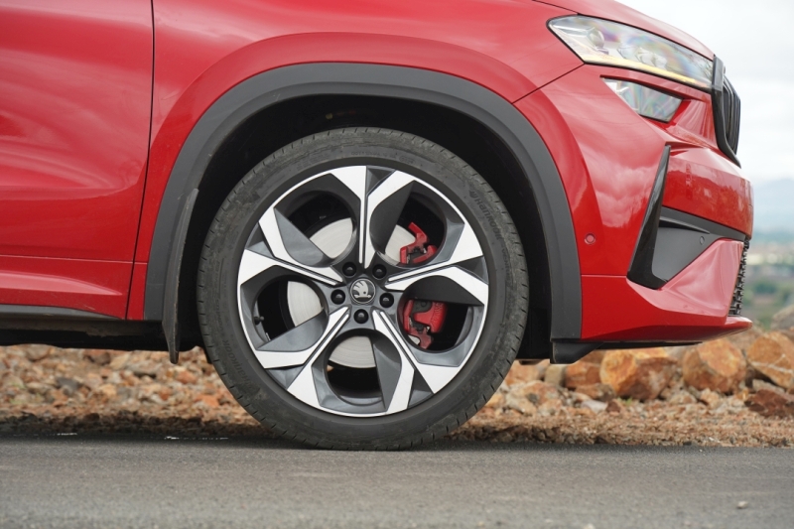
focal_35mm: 135
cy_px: 264
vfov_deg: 10.2
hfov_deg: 15.2
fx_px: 2977
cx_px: 397
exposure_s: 1/500
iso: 1250
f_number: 6.3
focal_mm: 135
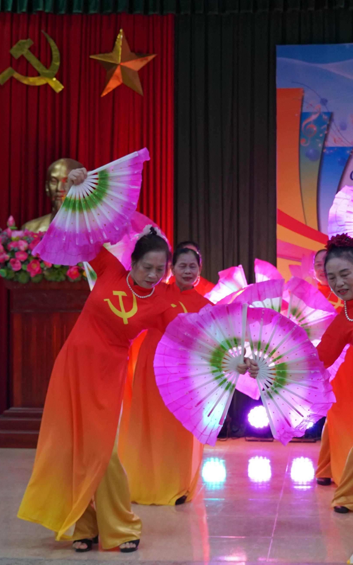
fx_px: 1016
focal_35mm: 66
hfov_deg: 19.5
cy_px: 283
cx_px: 278
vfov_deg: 31.1
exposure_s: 1/160
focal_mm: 28.8
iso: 2000
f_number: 4
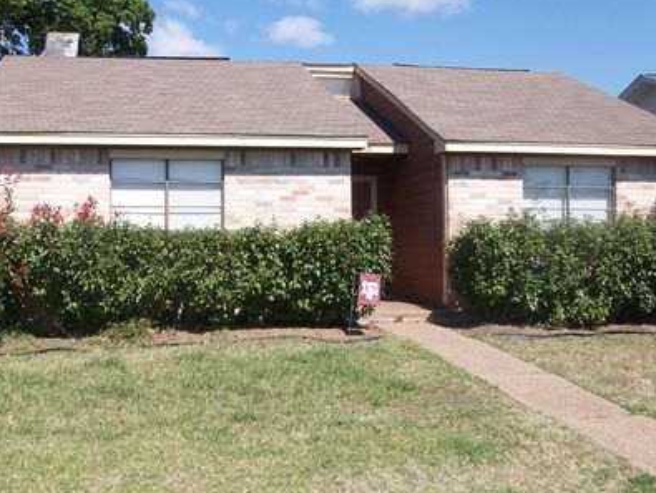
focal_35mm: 43
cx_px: 302
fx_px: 816
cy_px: 193
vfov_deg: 33.5
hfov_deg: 43.8
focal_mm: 5.7
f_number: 5.5
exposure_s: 1/313
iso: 64
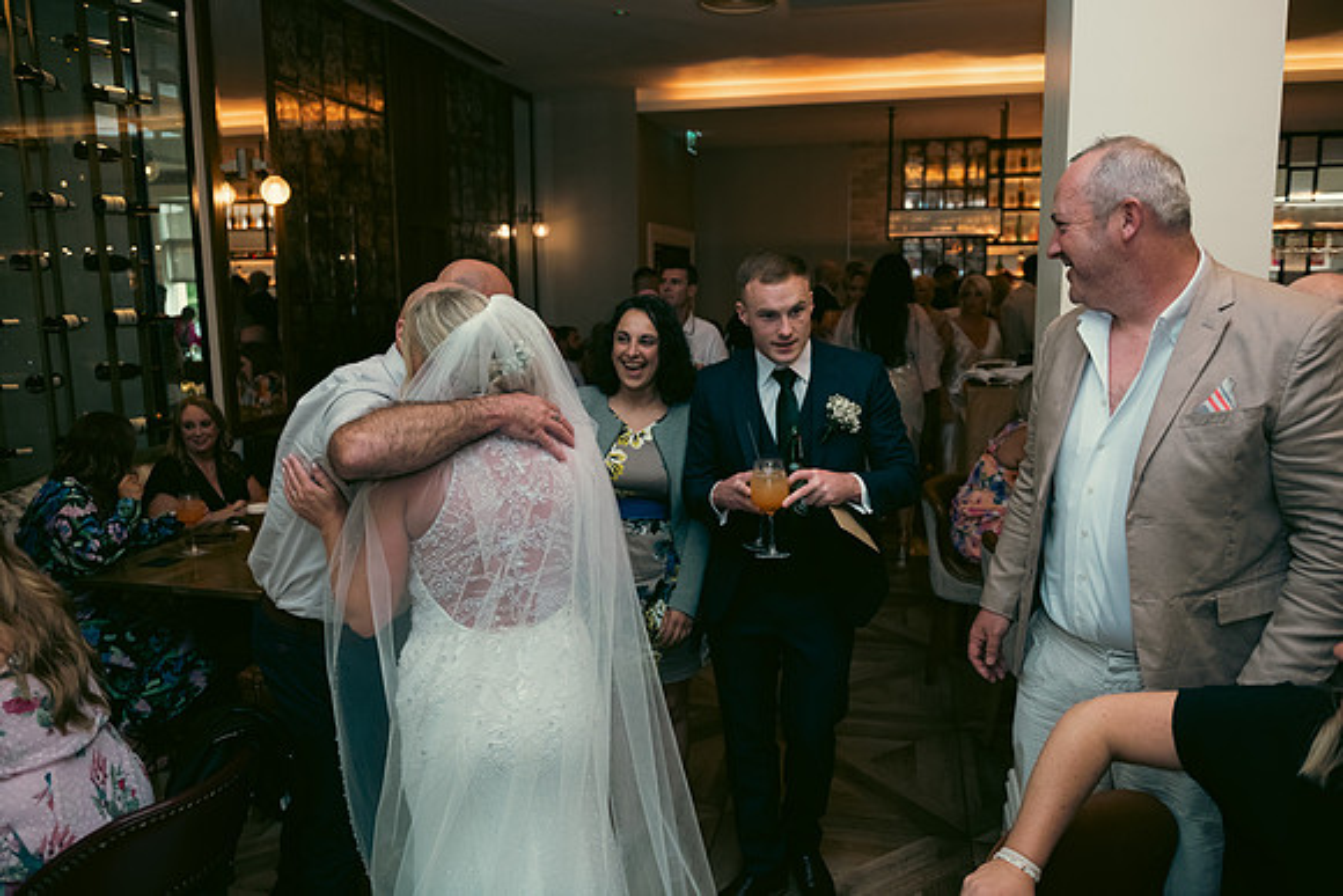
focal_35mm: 26
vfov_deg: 49.6
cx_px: 672
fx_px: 970
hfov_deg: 69.4
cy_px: 448
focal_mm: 26
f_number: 3.5
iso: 800
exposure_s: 1/160
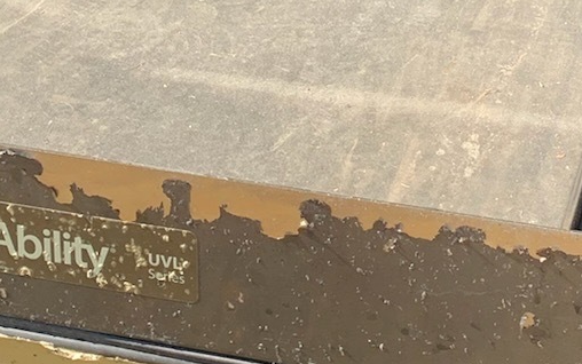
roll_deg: +0.5
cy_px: -349
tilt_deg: -14.5
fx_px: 1761
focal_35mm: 111
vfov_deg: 10.8
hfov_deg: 18.6
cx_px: 474
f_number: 1.8
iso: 25
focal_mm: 4.25
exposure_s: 1/208
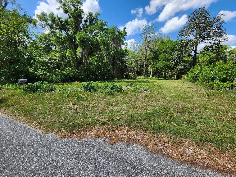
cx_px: 118
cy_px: 88
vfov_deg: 89.9
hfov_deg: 106.2
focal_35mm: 13
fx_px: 89
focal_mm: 2.2
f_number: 2.2
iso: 50
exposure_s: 1/1228
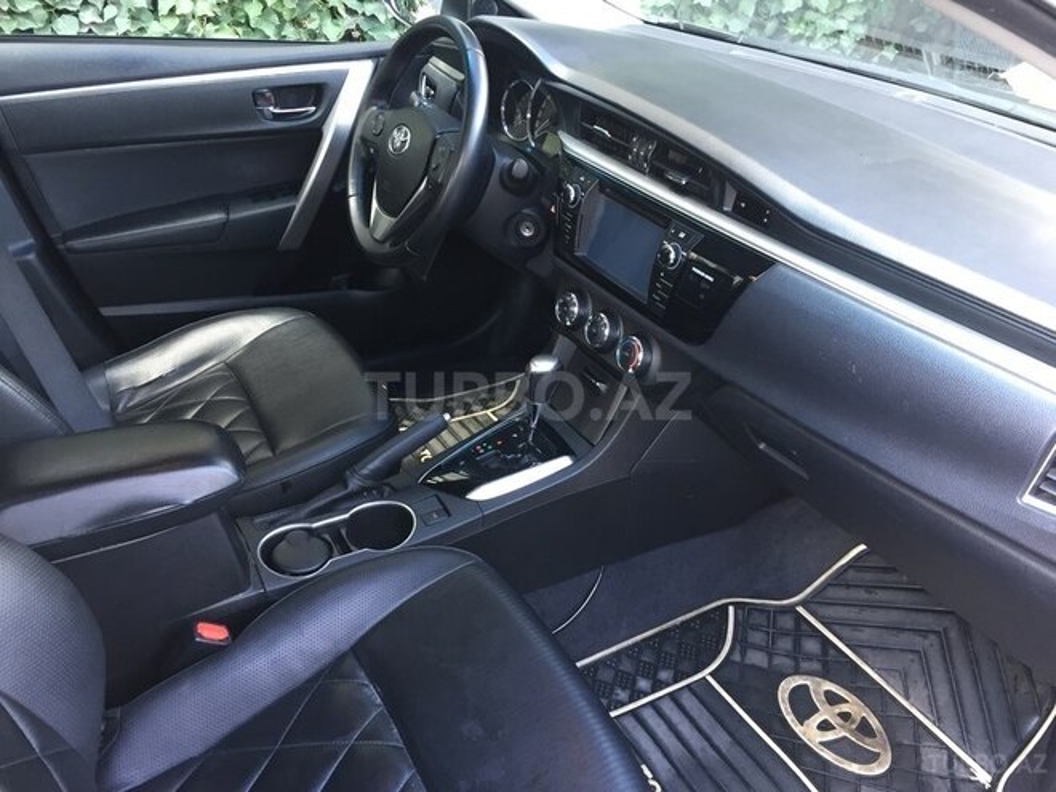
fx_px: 885
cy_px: 396
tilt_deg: -31.5
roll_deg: -0.8
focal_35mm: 29
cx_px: 528
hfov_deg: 61.7
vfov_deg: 48.2
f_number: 2.2
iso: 100
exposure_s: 1/33
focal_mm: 4.15
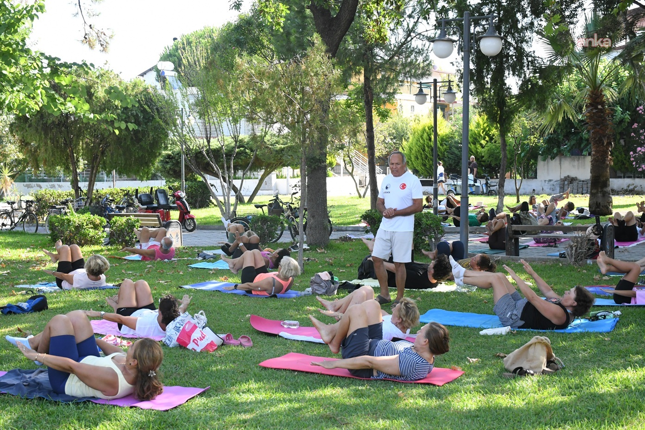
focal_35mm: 52
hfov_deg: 38.2
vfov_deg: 26.0
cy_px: 215
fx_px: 932
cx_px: 322
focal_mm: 35
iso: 1600
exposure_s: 1/1000
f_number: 5.6
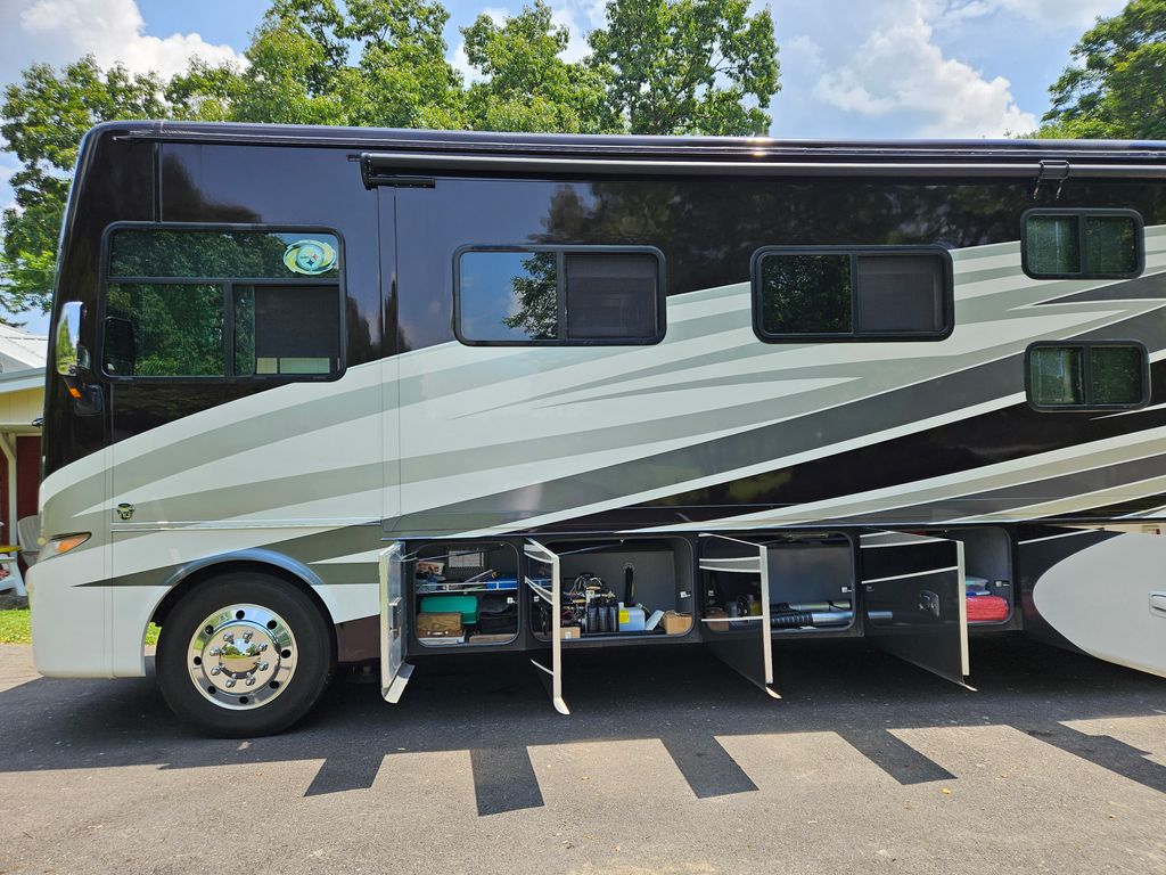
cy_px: 438
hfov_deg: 73.9
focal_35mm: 23
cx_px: 583
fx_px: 775
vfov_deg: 58.9
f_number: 1.8
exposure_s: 1/781
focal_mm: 5.4
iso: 25
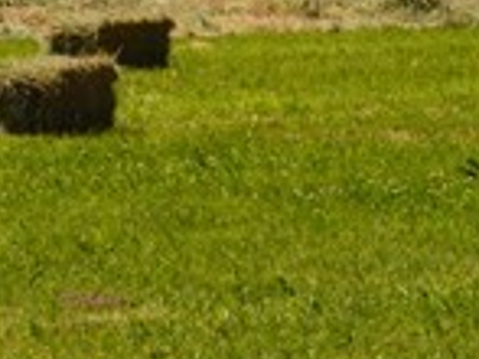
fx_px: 8110
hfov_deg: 3.4
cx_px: 360
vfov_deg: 2.5
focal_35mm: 587
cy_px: -352
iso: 400
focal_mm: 55
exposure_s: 1/500
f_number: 11
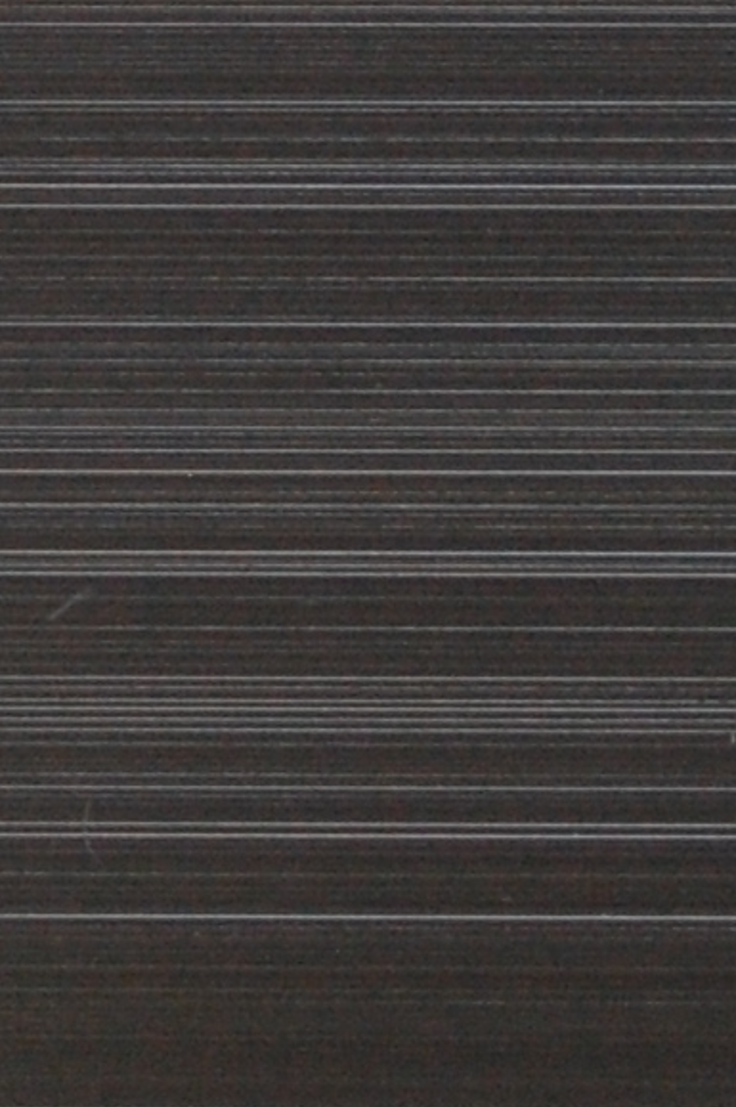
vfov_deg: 6.9
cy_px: -340
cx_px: 367
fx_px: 9093
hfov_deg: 4.6
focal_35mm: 296
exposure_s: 1/20
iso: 800
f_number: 5.3
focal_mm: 38
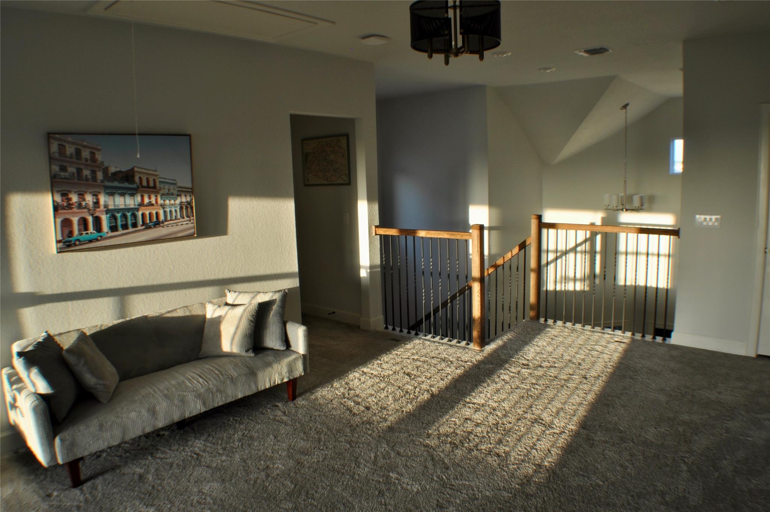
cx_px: 385
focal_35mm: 33
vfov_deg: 39.9
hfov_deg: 57.3
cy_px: 256
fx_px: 705
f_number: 18
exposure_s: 1/4
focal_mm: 22
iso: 125
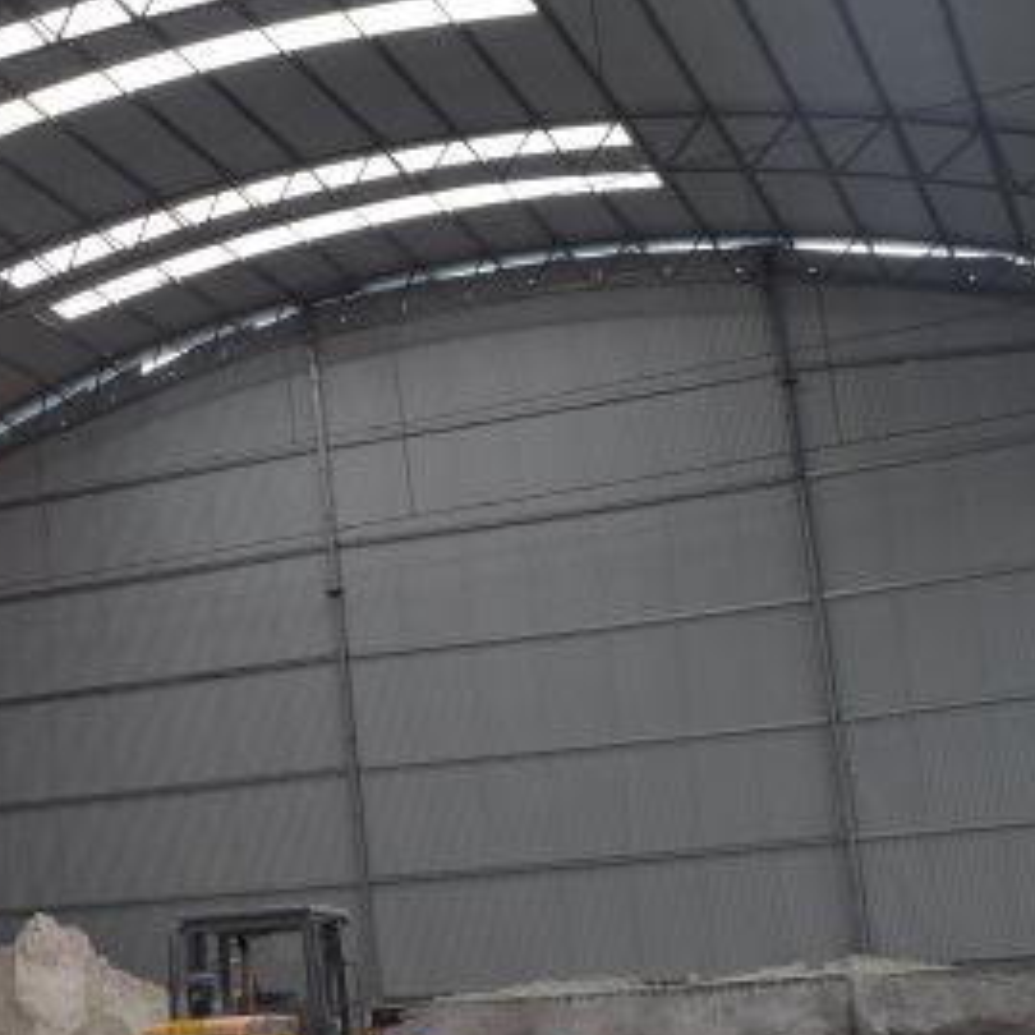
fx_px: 2300
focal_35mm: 68
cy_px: 638
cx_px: -368
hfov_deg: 22.3
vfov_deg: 25.3
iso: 400
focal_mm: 18
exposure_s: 1/200
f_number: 8
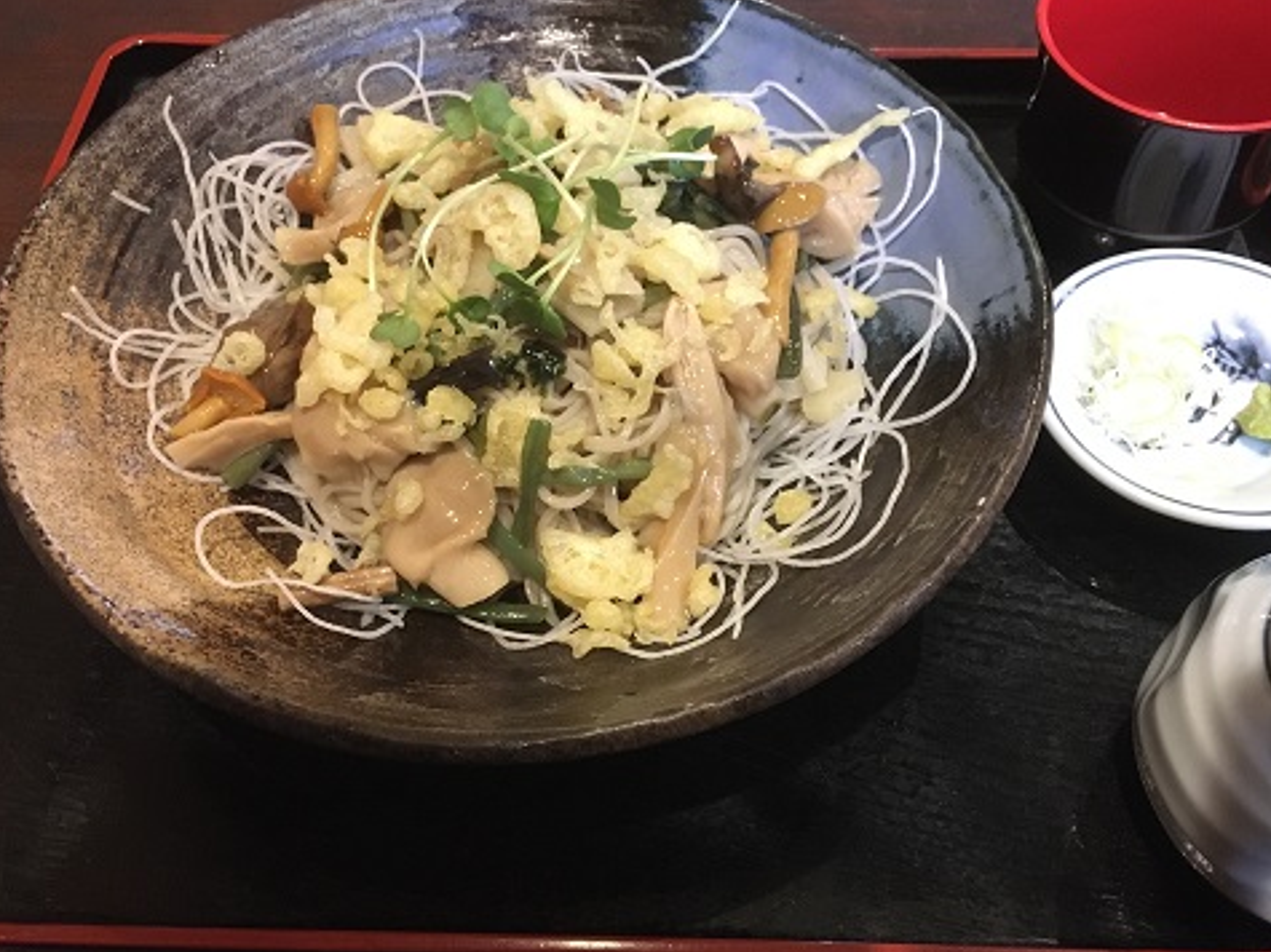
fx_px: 1211
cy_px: 469
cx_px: 656
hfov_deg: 55.4
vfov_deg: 42.9
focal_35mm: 33
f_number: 2.2
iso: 640
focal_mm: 4.15
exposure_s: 1/15
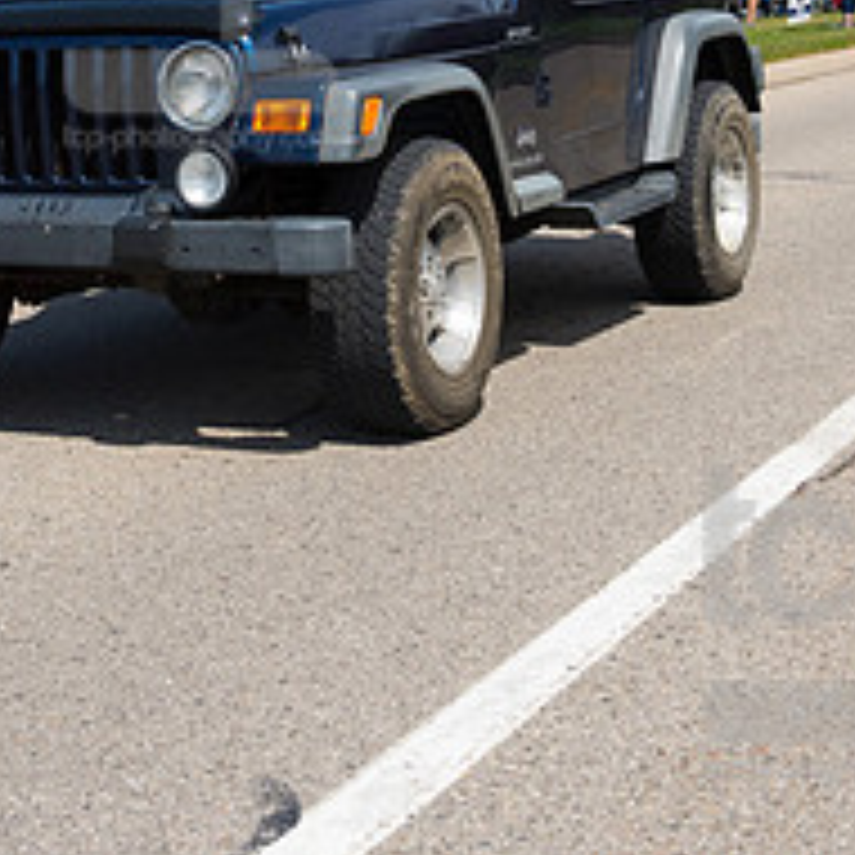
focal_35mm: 83
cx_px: 202
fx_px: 2319
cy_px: -7
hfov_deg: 20.7
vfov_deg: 20.2
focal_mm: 32
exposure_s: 1/1600
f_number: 7.1
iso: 1000
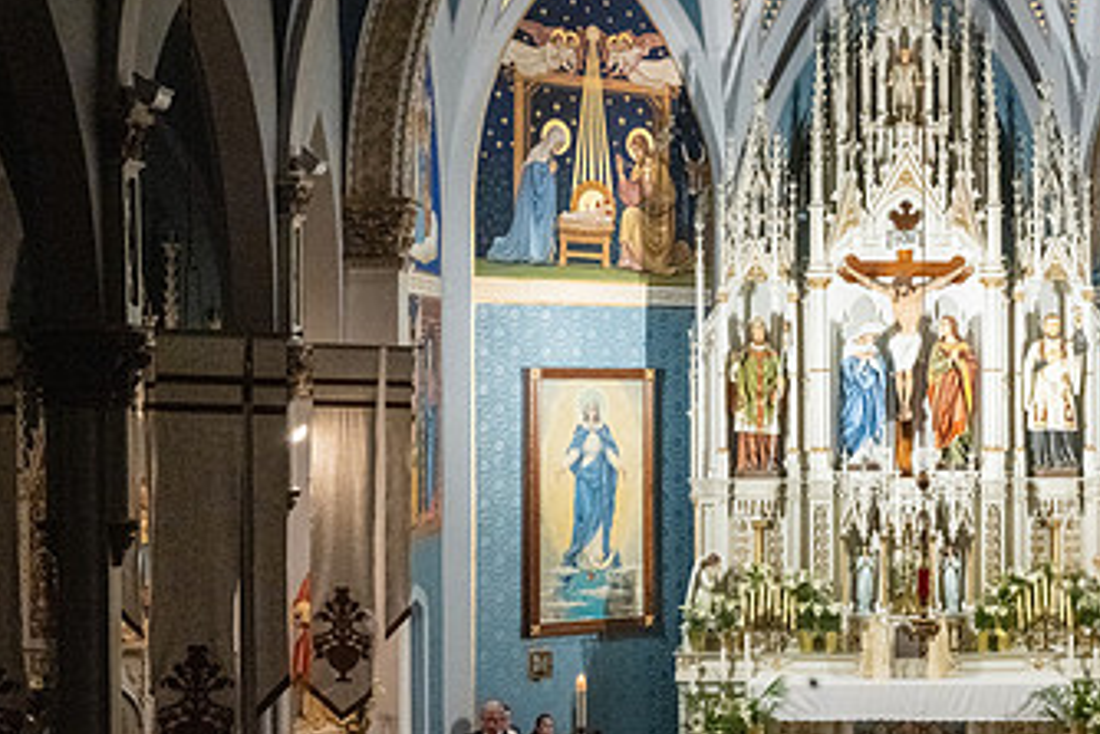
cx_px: 866
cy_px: 400
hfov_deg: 25.0
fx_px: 2445
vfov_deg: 17.1
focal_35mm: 80
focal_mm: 46
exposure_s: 1/60
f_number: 14
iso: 5000
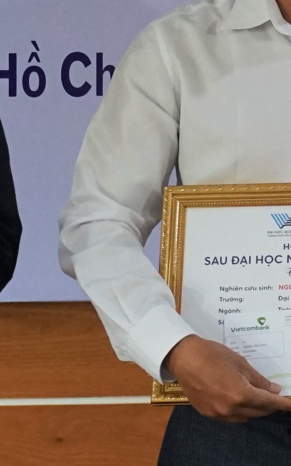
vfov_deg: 10.4
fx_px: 2536
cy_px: 7
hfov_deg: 6.5
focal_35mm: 200
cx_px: 316
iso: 2500
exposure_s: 1/160
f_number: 5.6
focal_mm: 38
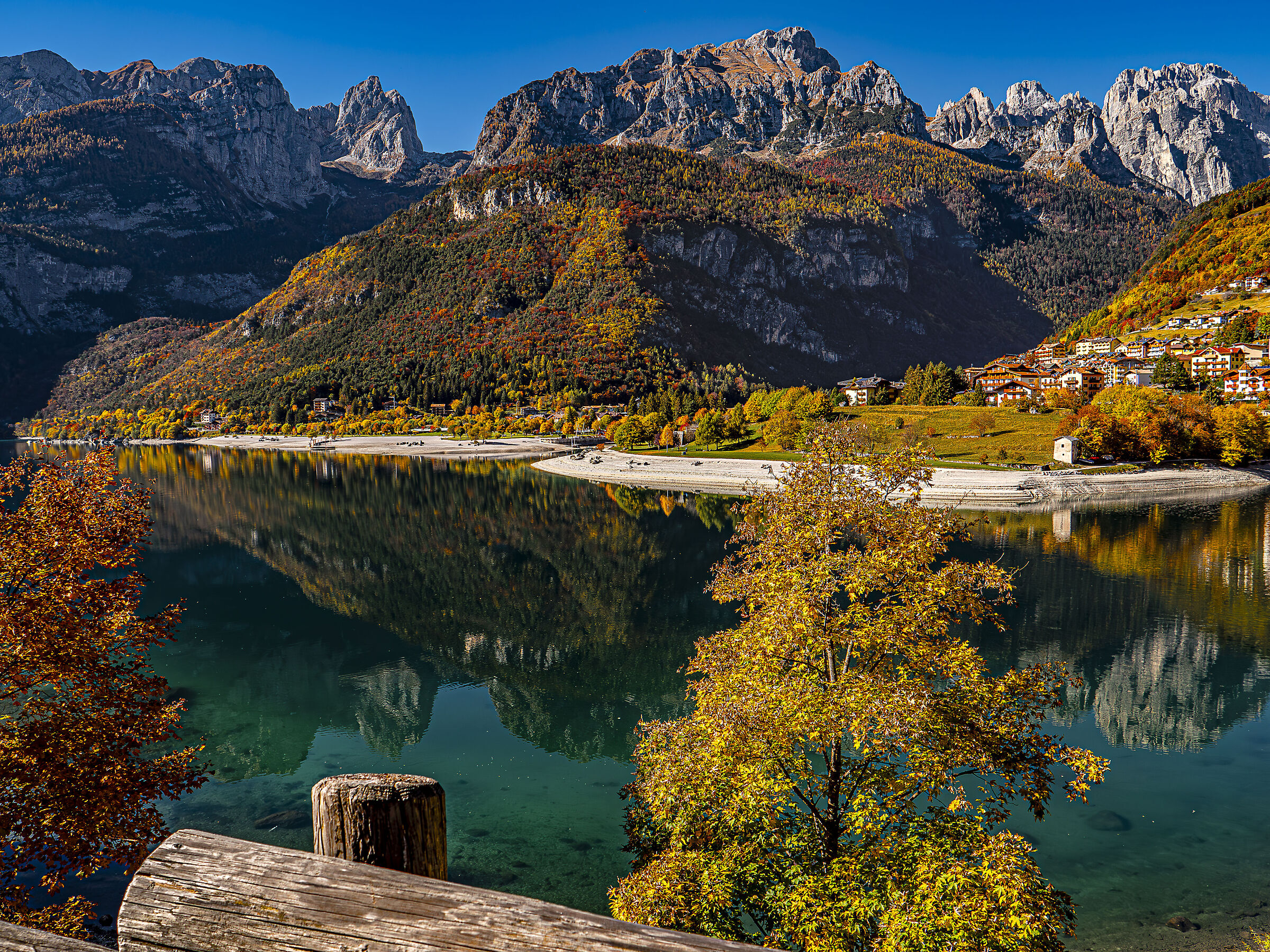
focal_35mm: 24
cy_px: 476
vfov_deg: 56.8
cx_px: 635
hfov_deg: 71.6
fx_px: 881
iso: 200
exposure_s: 1/640
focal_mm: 12
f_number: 6.3
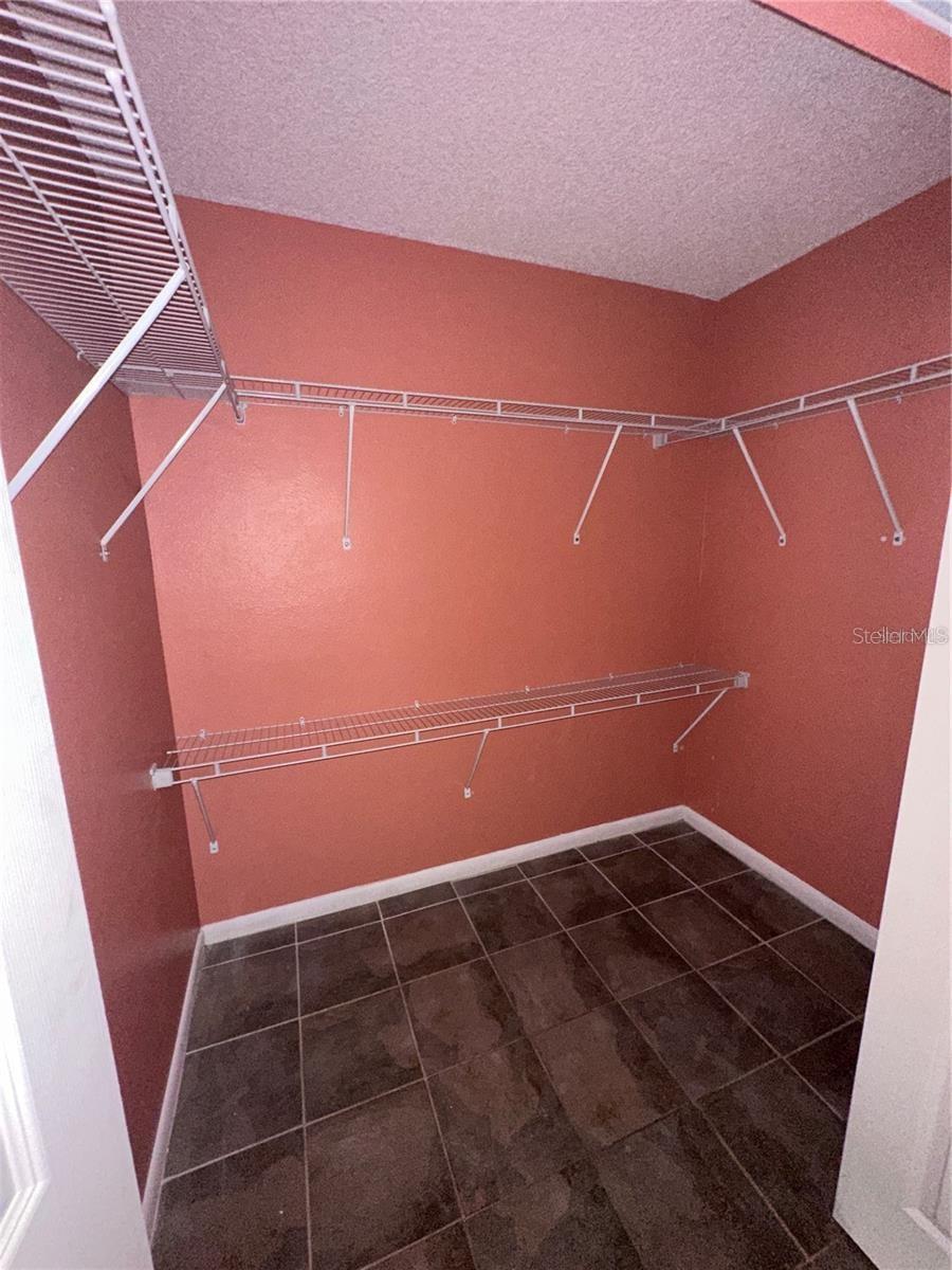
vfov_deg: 102.1
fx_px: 513
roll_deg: +0.2
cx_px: 476
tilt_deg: -10.4
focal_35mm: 14
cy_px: 635
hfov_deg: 85.7
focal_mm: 2.22
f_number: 2.2
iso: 400
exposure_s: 1/21
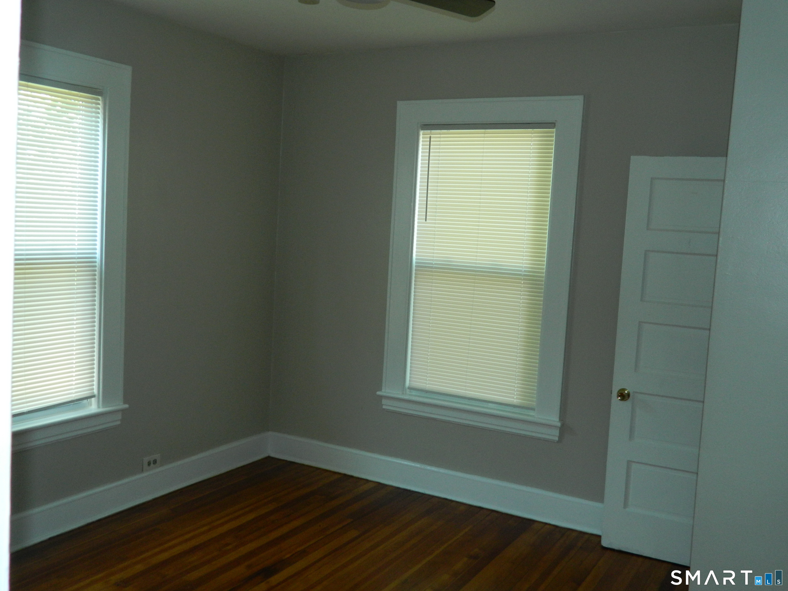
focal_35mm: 35
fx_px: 797
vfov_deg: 40.7
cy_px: 296
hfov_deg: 52.6
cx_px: 394
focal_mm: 6.2
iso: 200
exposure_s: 1/30
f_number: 3.3
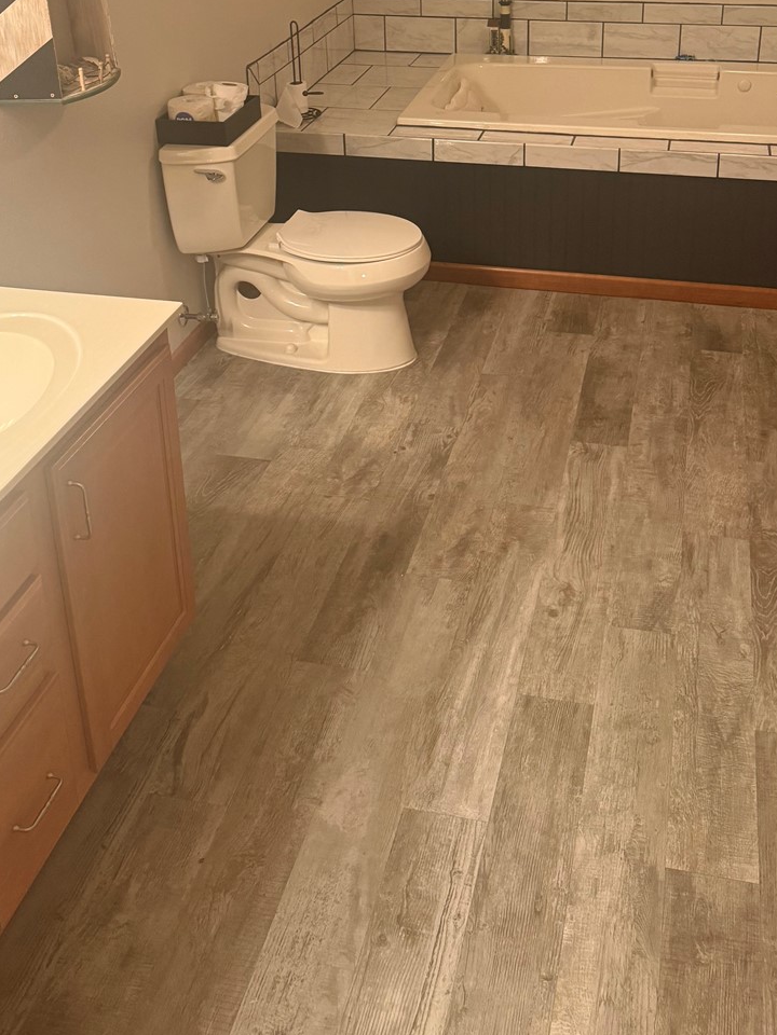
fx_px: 1197
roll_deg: +0.6
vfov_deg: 44.3
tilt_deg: -20.4
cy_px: 194
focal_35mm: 40
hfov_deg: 35.9
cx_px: 439
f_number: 1.78
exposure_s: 1/60
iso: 320
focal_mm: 6.76
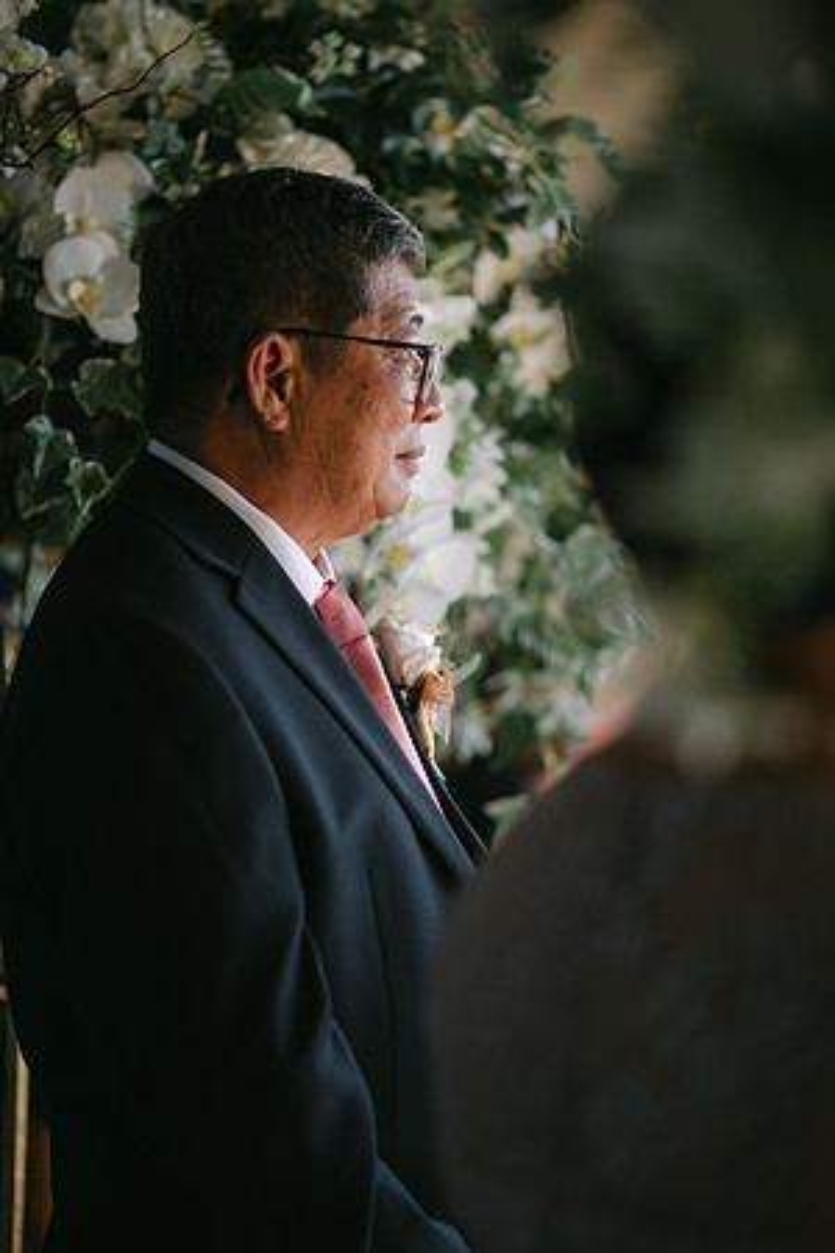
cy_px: 626
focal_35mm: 85
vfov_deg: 23.9
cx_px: 418
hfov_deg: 16.1
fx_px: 2957
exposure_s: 1/250
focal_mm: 85
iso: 80
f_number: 1.8
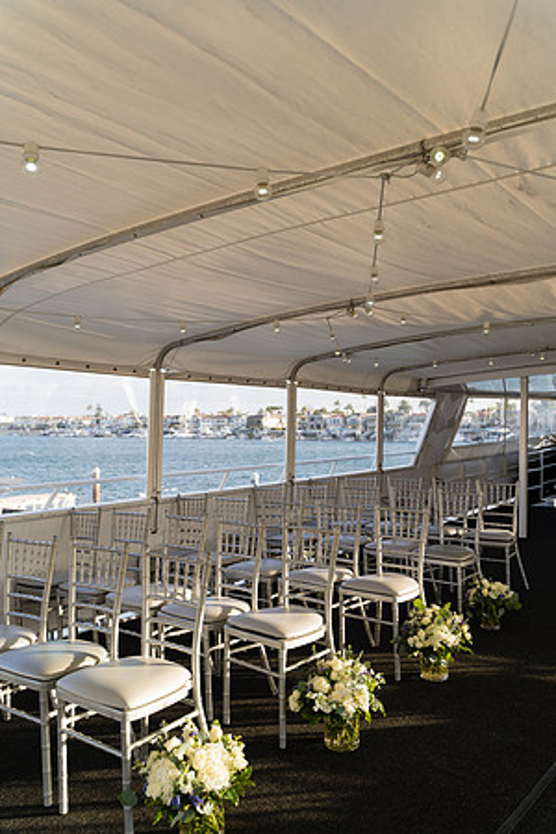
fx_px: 649
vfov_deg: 65.5
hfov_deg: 46.4
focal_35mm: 28
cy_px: 417
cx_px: 278
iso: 100
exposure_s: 1/200
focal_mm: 28
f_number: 4
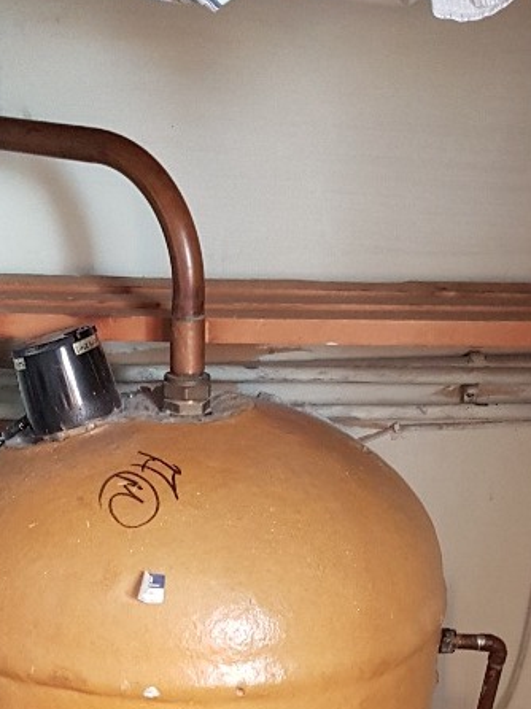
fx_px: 1433
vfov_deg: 25.0
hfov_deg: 21.0
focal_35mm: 70
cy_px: 860
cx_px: 207
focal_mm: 4.2
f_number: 1.7
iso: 160
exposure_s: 1/33
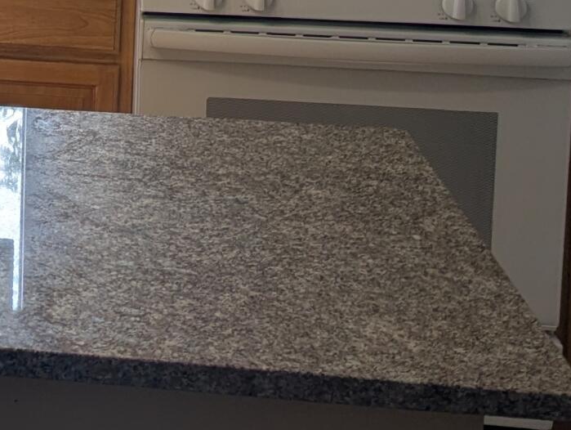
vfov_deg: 13.6
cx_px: -291
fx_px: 1701
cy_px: -203
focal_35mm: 103
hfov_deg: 17.2
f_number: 1.85
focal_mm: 6.81
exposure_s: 1/126
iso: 56
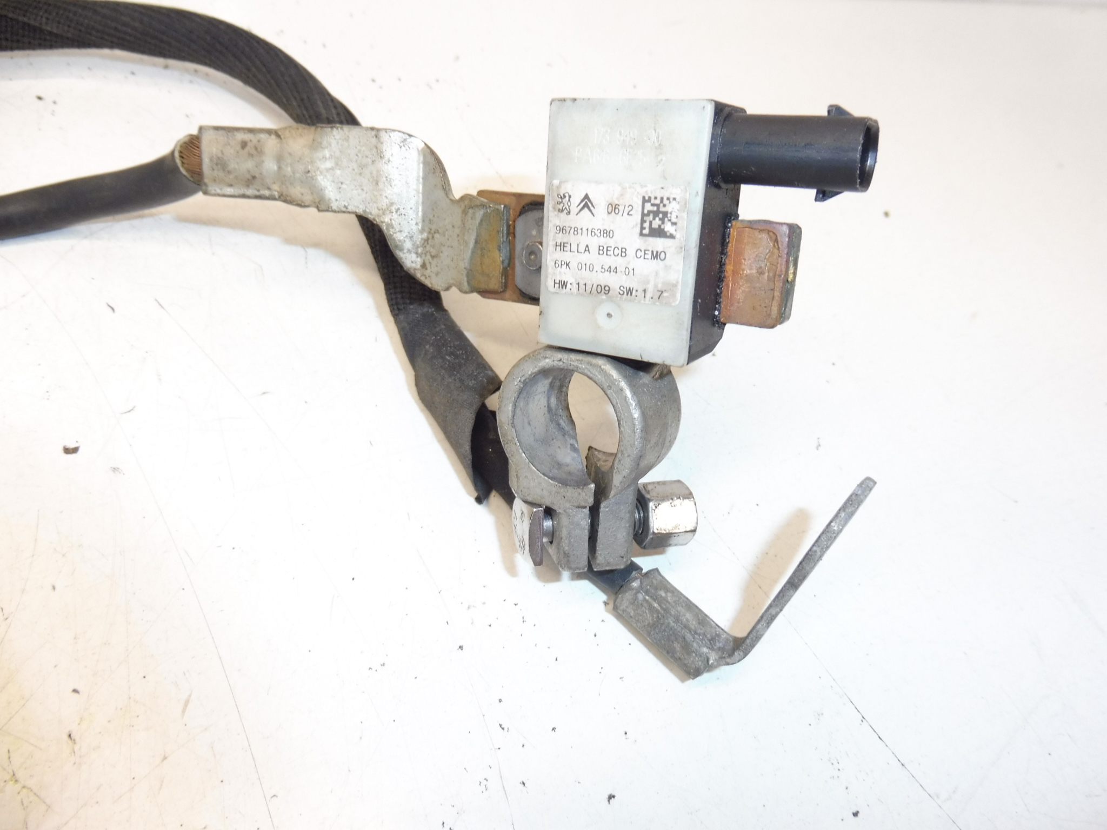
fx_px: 768
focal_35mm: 24
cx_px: 554
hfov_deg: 71.6
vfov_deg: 56.8
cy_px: 415
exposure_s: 1/60
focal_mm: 4.3
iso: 200
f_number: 3.5
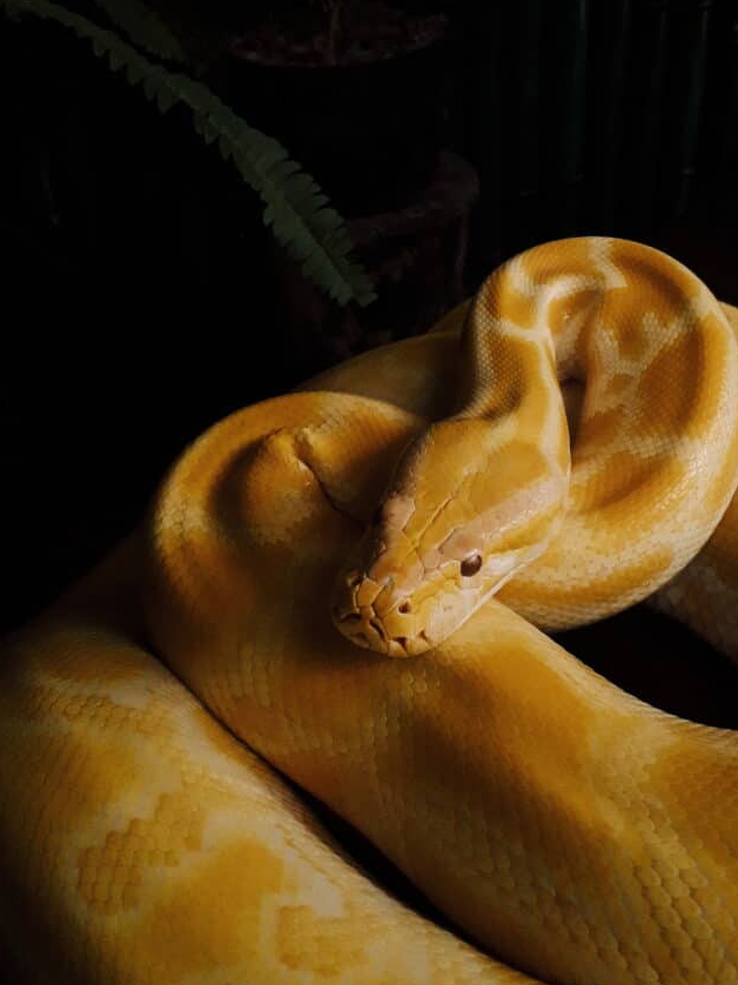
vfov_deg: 55.2
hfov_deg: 42.8
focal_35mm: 33
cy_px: 435
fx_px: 939
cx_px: 425
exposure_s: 1/382
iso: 400
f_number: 1.9
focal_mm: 3.6
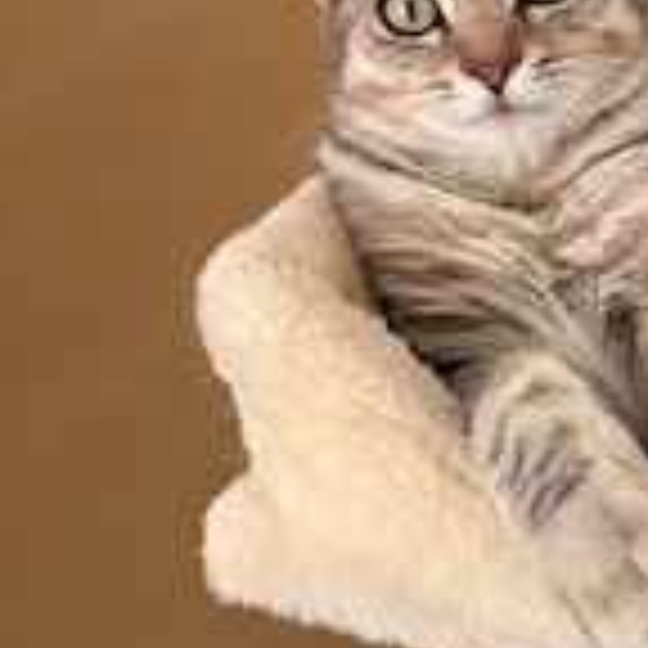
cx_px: 522
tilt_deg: -10.6
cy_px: 94
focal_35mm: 64
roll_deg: -1.9
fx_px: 1355
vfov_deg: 26.2
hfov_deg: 26.4
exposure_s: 1/122
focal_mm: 5.96
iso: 50
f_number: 1.6
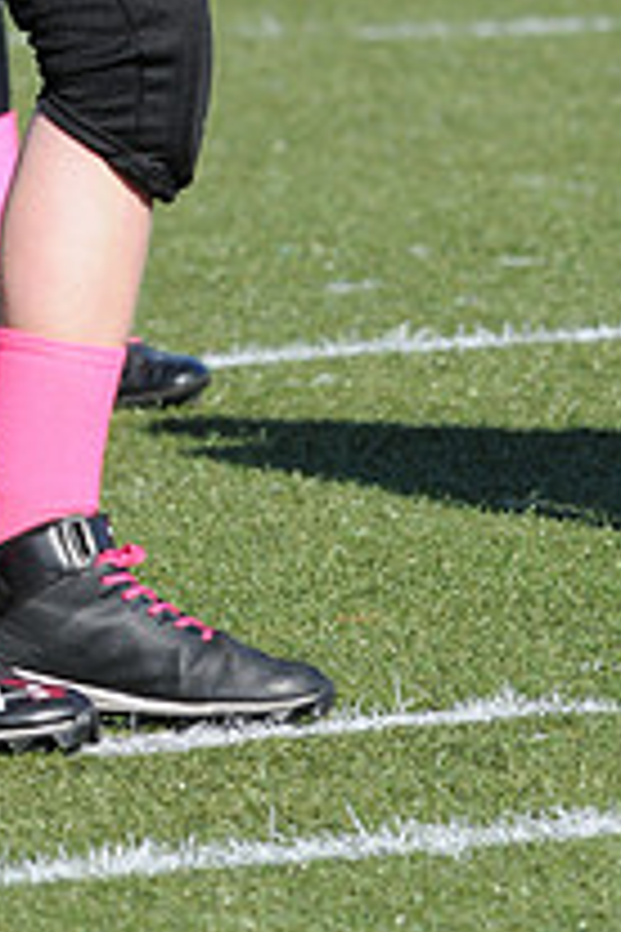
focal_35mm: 1260
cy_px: -284
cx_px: -97
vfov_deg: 1.6
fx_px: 32600
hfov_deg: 1.1
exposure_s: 1/500
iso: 200
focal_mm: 300
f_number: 8
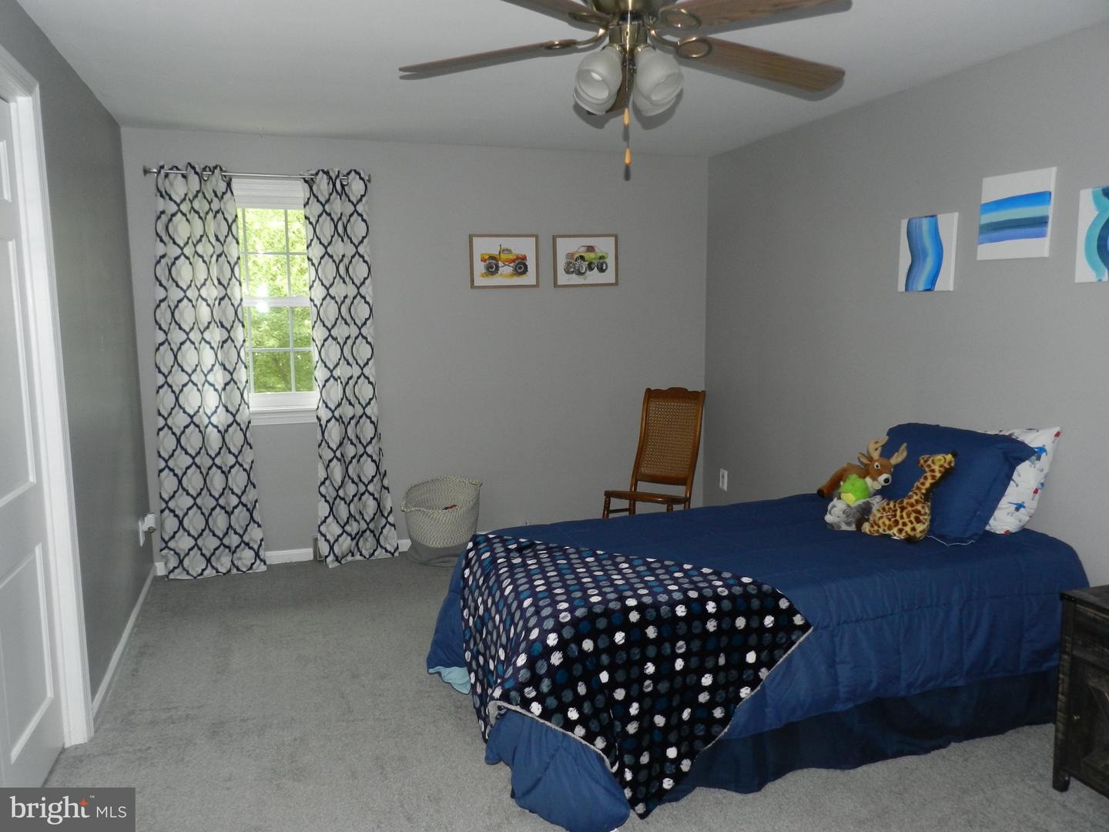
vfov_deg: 54.9
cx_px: 554
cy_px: 416
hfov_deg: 69.4
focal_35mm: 25
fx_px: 801
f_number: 3.5
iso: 200
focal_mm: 4.5
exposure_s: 1/30
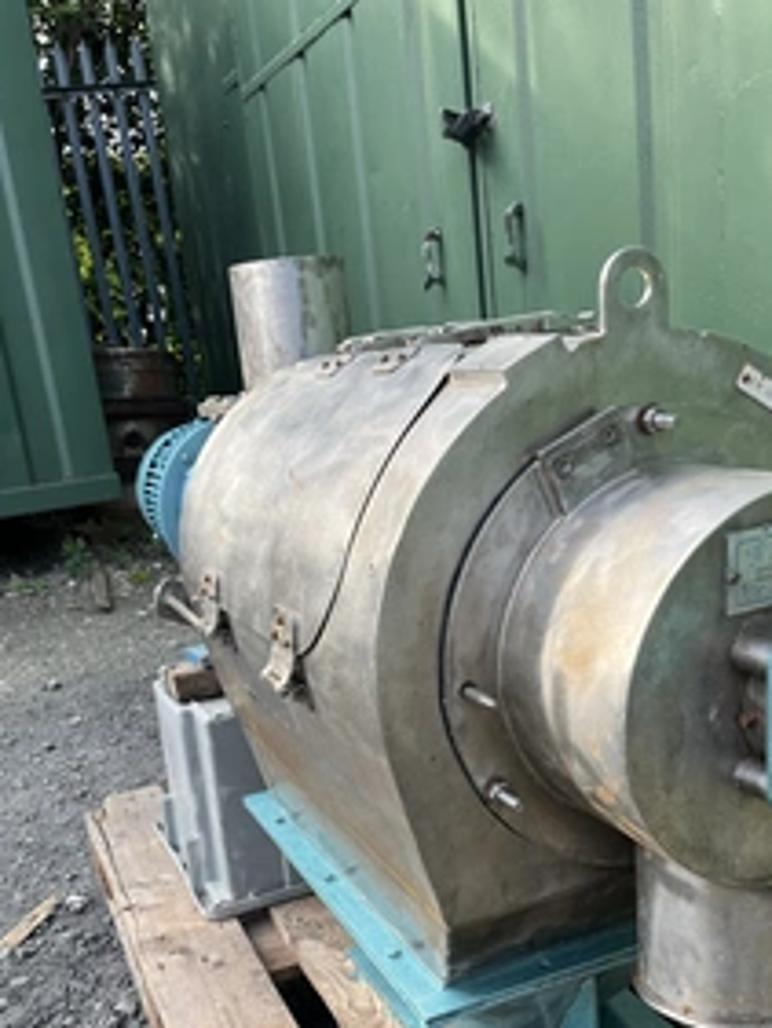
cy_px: 728
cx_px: 410
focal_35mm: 37
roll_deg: +5.6
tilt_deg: -19.6
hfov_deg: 38.7
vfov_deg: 48.8
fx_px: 1099
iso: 50
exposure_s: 1/461
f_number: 1.6
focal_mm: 5.1
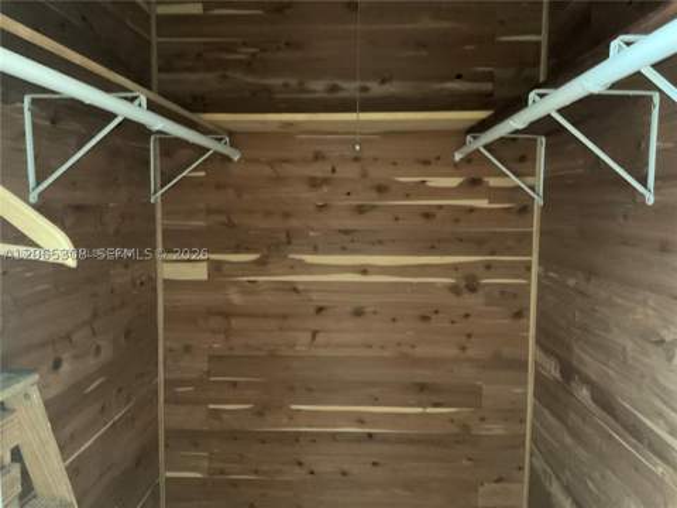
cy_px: 254
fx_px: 567
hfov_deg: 61.7
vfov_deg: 48.2
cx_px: 338
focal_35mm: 29
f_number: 1.8
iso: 640
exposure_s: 1/23
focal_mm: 3
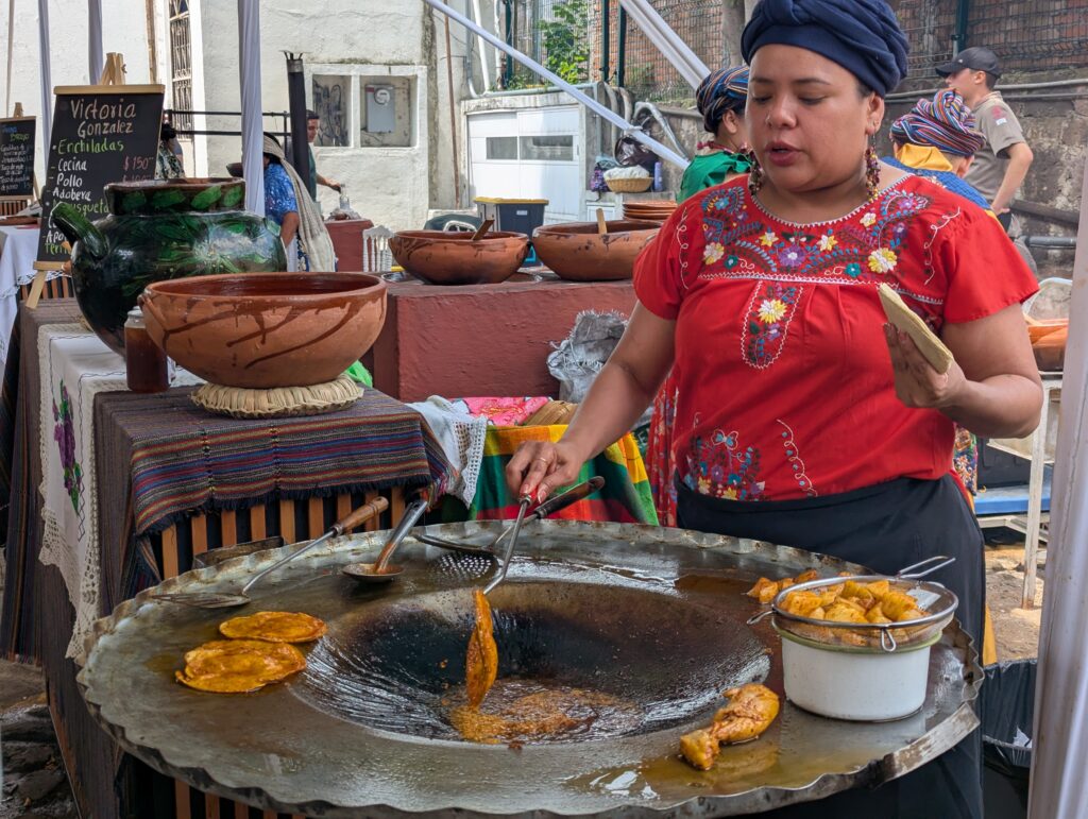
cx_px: 544
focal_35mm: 48
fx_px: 1511
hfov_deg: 39.6
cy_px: 410
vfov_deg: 30.3
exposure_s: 1/791
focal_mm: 6.81
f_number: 1.85
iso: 42
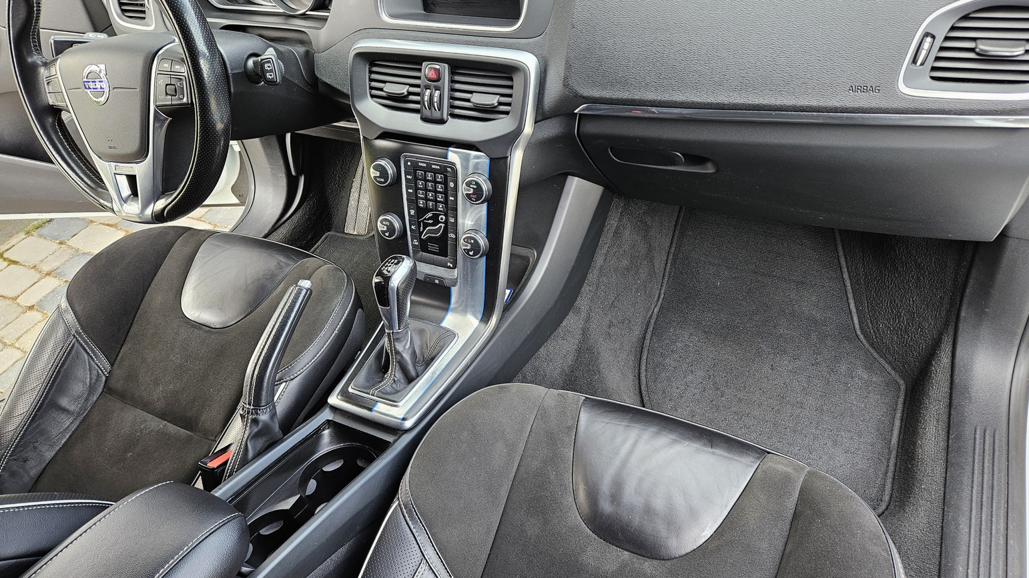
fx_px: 709
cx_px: 521
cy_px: 266
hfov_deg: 71.9
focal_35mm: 26
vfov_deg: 44.3
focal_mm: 5.4
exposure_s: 1/100
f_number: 1.8
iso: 125
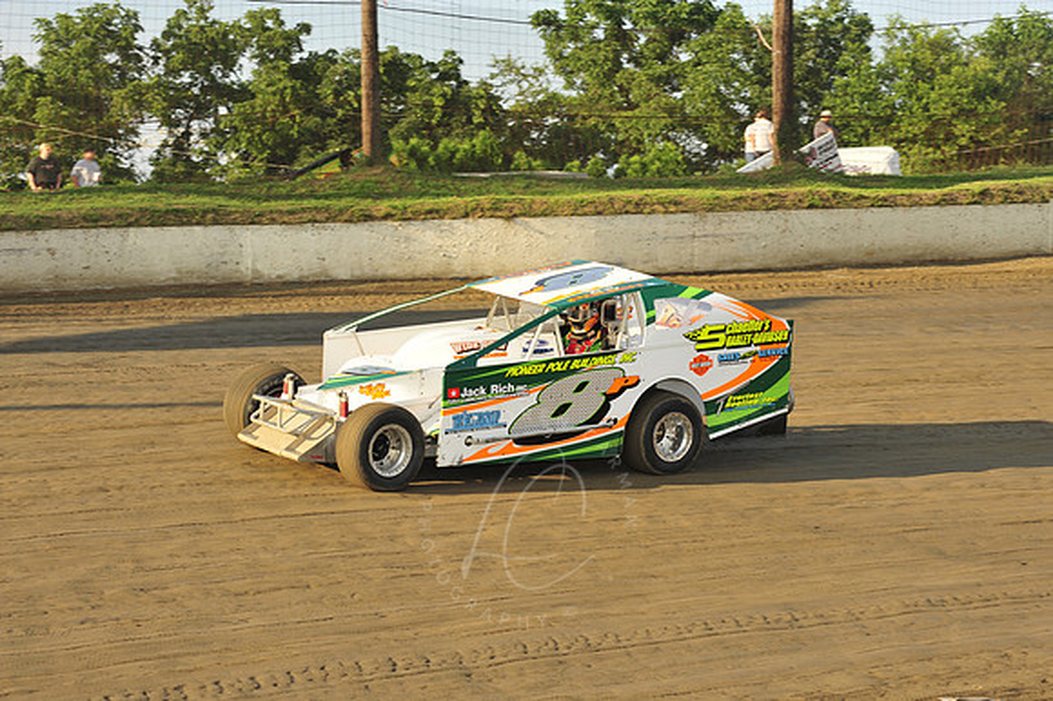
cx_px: 526
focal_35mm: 100
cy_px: 350
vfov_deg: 13.7
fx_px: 2923
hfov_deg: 20.4
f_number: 9
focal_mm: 100
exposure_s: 1/320
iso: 400
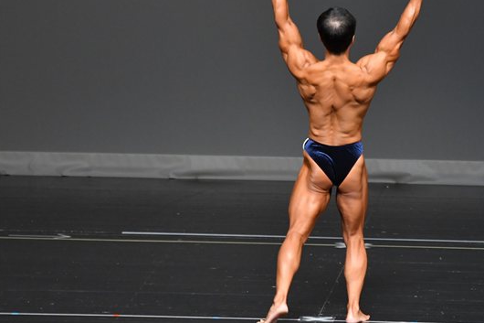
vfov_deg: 3.3
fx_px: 5604
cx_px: 347
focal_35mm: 417
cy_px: 146
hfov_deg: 4.9
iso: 2500
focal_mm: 190
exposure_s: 1/400
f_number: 5.6
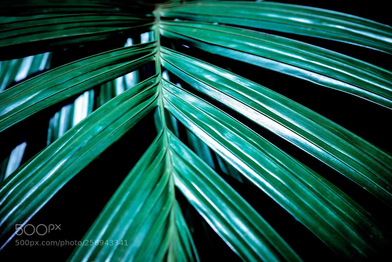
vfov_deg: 18.2
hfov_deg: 27.0
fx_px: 817
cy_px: 131
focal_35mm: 75
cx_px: 196
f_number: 14
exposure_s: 1/250
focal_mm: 75
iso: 200
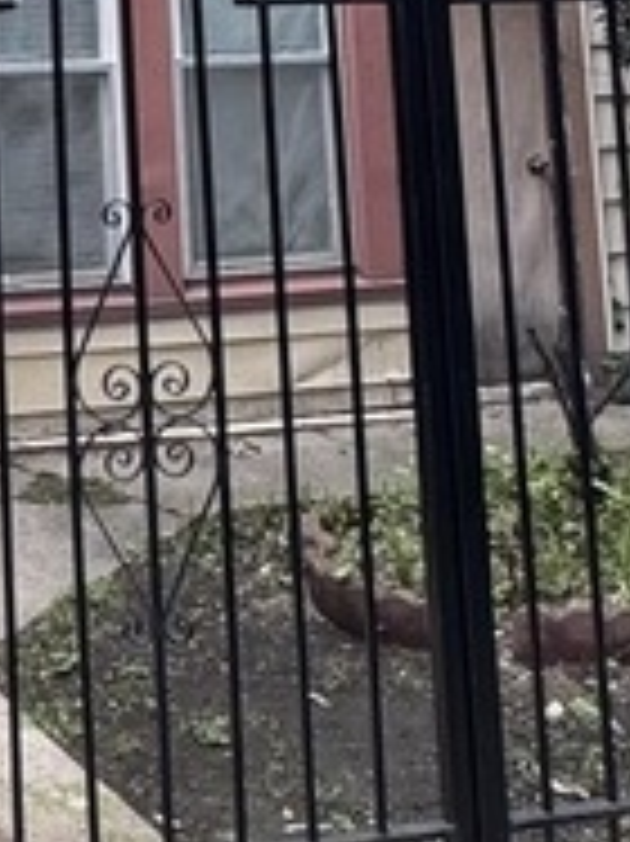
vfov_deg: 21.9
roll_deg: +0.7
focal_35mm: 81
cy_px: -230
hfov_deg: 16.8
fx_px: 1968
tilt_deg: +7.2
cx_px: -266
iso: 64
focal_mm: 2.22
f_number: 2.2
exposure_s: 1/99
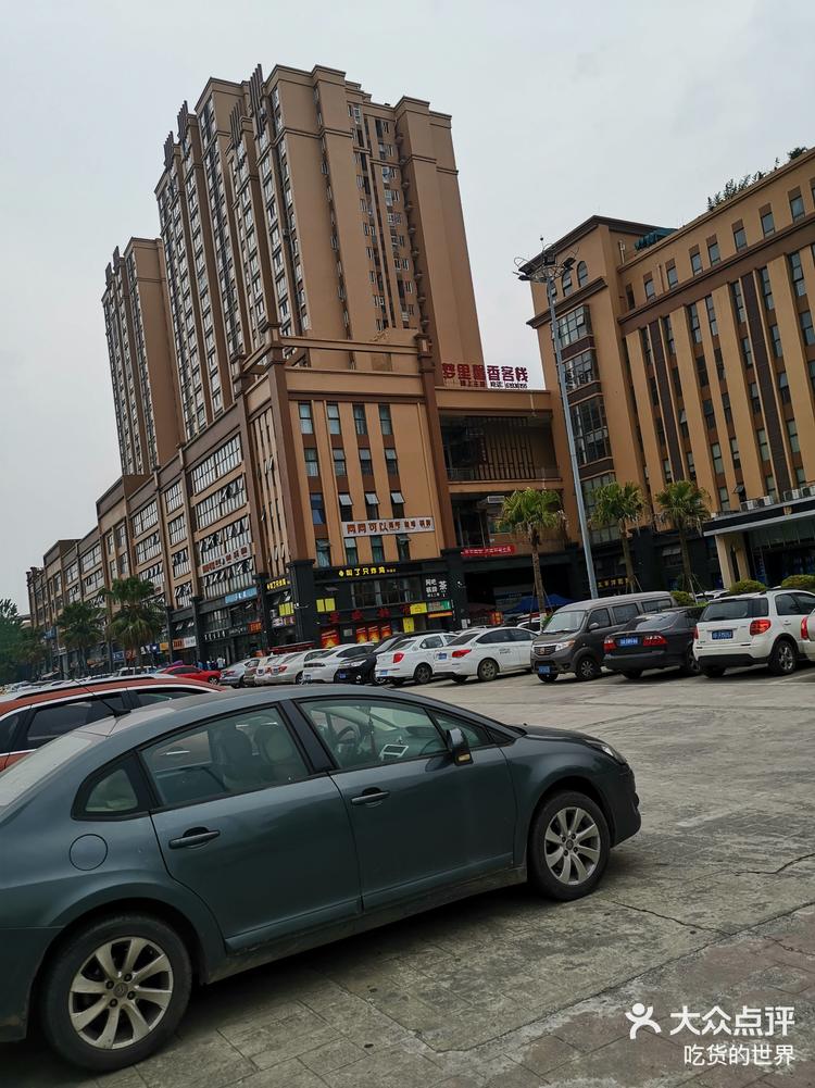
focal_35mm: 27
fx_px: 848
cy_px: 544
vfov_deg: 65.3
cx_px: 408
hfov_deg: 51.3
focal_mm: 4.75
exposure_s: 1/556
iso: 50
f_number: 1.8
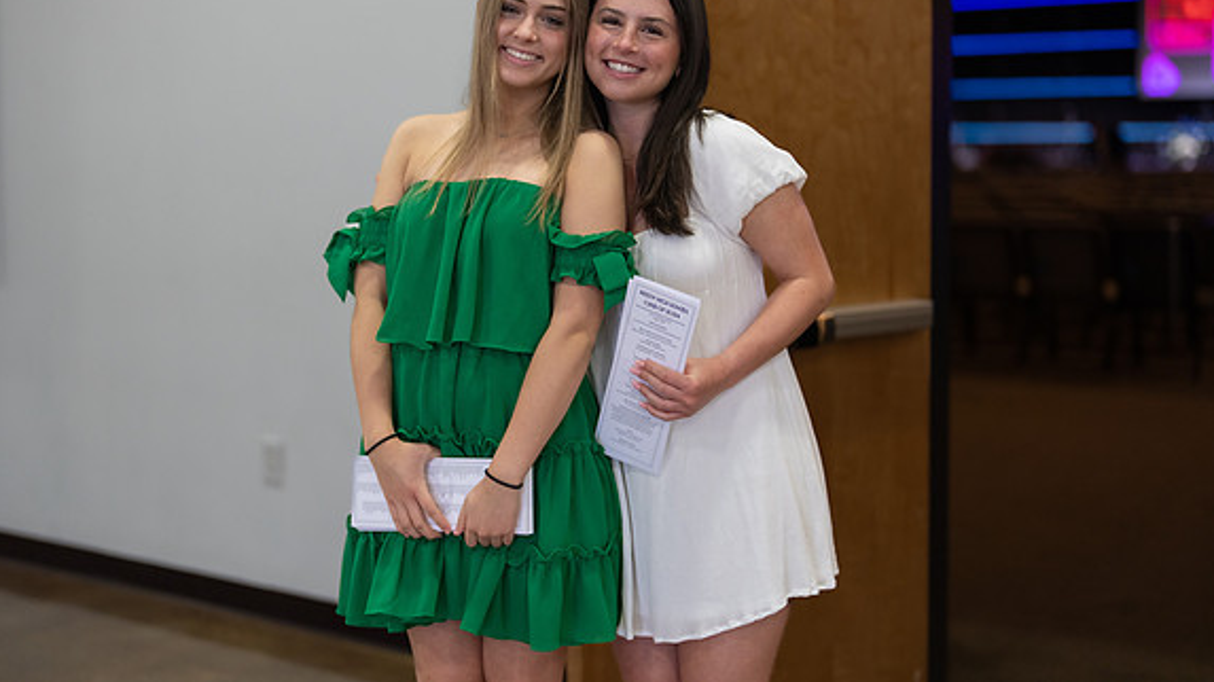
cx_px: 606
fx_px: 1706
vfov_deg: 22.6
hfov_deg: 39.2
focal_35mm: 53
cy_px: 276
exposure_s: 1/320
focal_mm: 50
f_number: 1.2
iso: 500
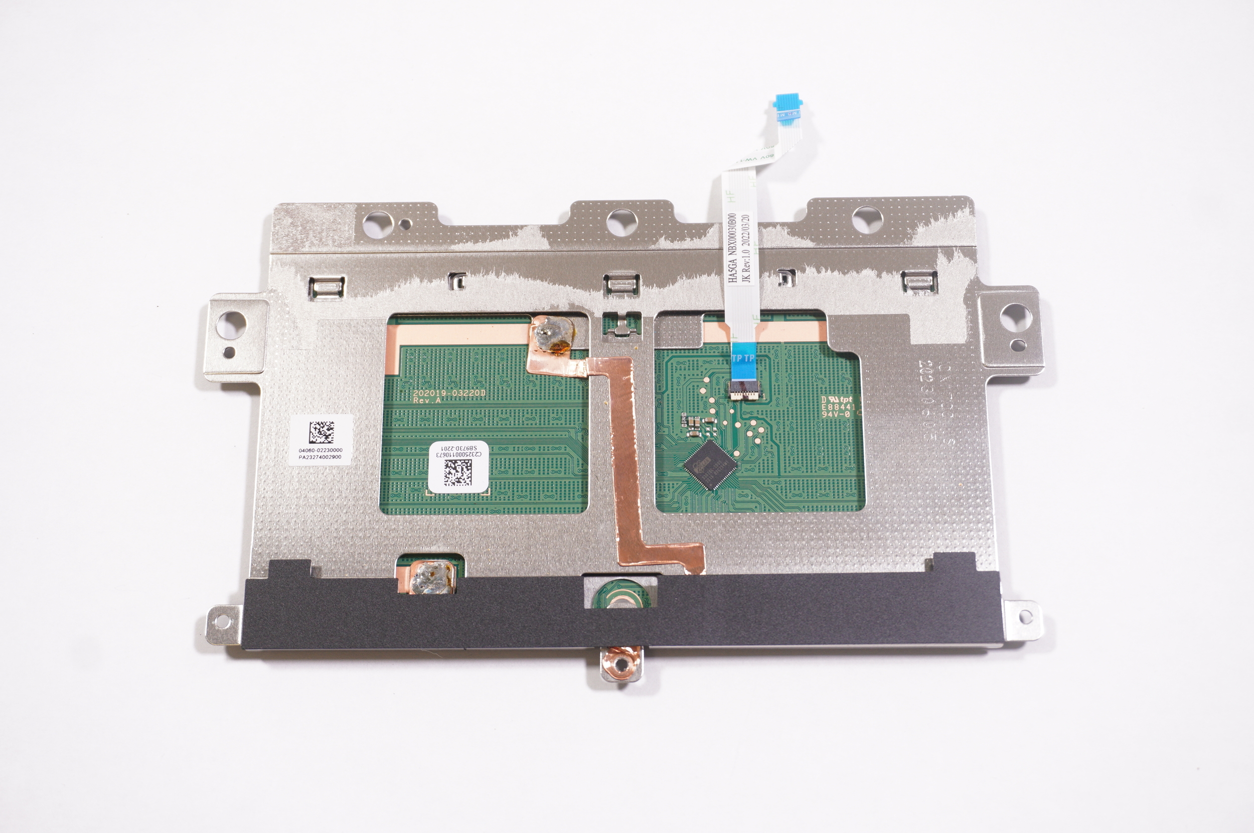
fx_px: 1775
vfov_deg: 26.4
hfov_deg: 38.9
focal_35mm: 51
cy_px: 416
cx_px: 627
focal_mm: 34
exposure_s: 1/60
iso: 400
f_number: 5.6
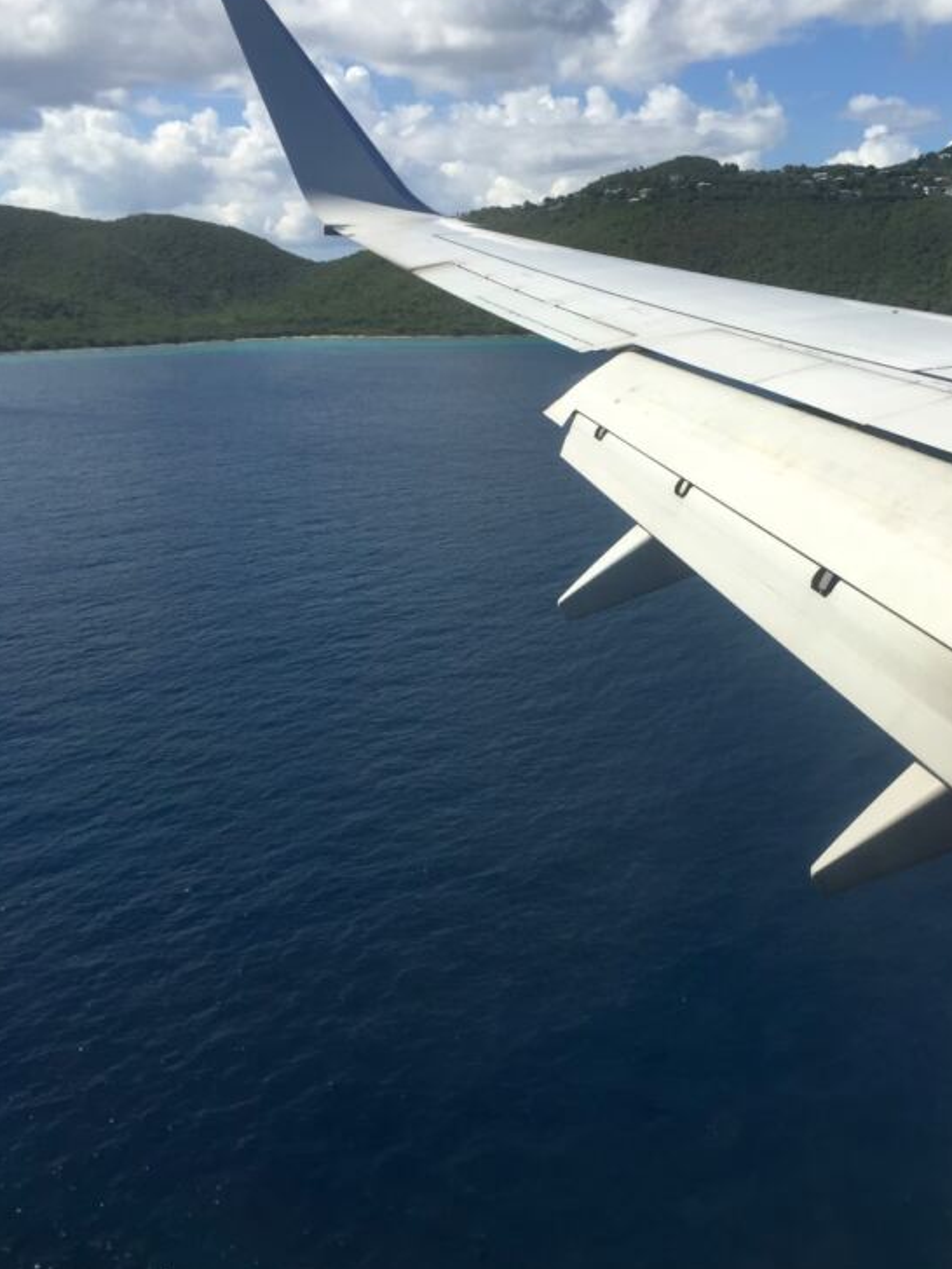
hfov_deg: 41.7
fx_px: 1247
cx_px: 551
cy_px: 639
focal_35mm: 34
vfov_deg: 54.0
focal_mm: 4.15
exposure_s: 1/1799
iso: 32
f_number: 2.2
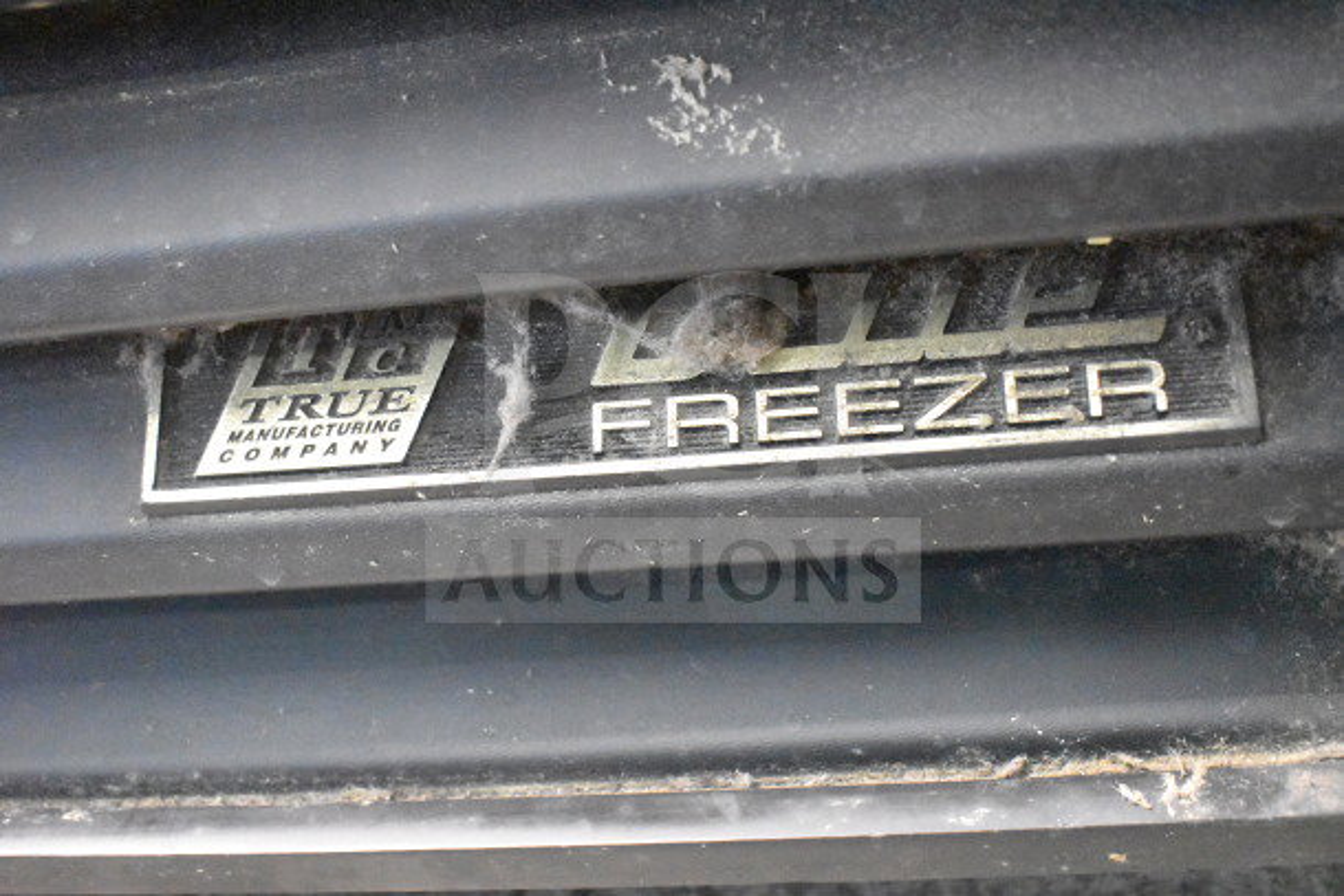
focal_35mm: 40
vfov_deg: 33.0
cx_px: 672
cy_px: 448
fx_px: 1512
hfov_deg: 47.9
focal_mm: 27
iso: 20000
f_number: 4
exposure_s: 1/40
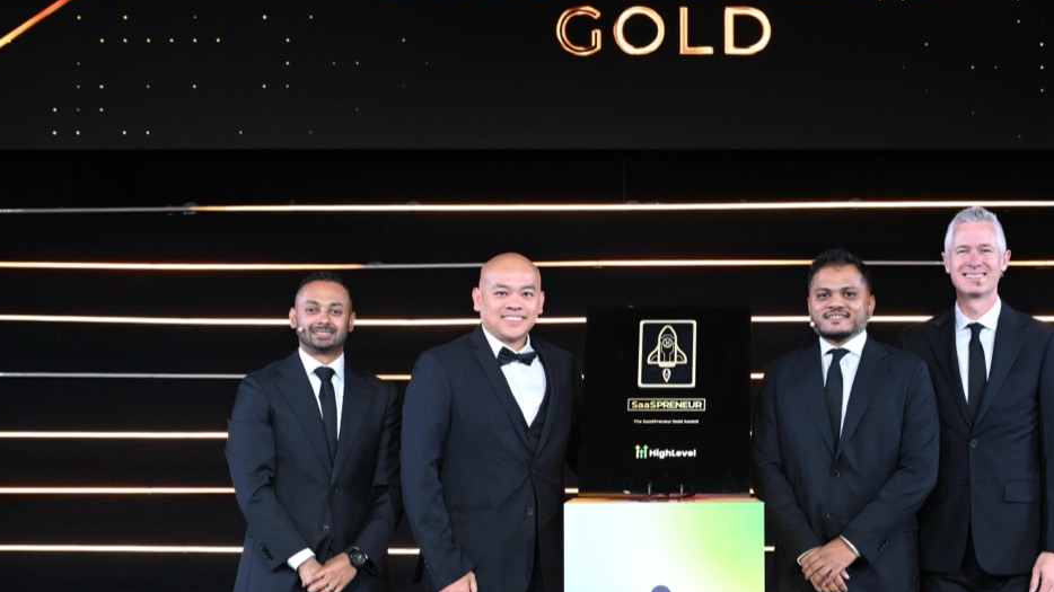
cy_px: 392
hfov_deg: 30.1
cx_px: 650
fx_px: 1956
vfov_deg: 17.2
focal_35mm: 70
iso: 2500
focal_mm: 39
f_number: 5
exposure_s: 1/160
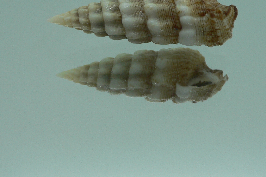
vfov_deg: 23.4
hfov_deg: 35.0
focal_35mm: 57
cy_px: 34
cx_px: 150
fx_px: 421
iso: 80
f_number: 2.8
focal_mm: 4.6
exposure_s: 1/60
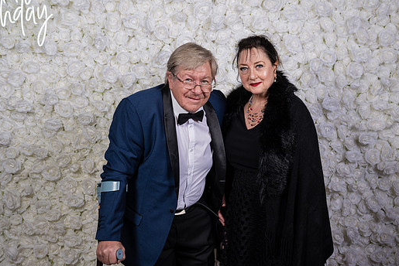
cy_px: 137
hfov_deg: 38.8
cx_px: 214
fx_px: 566
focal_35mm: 51
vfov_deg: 26.5
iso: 400
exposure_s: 1/200
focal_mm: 43
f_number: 6.3
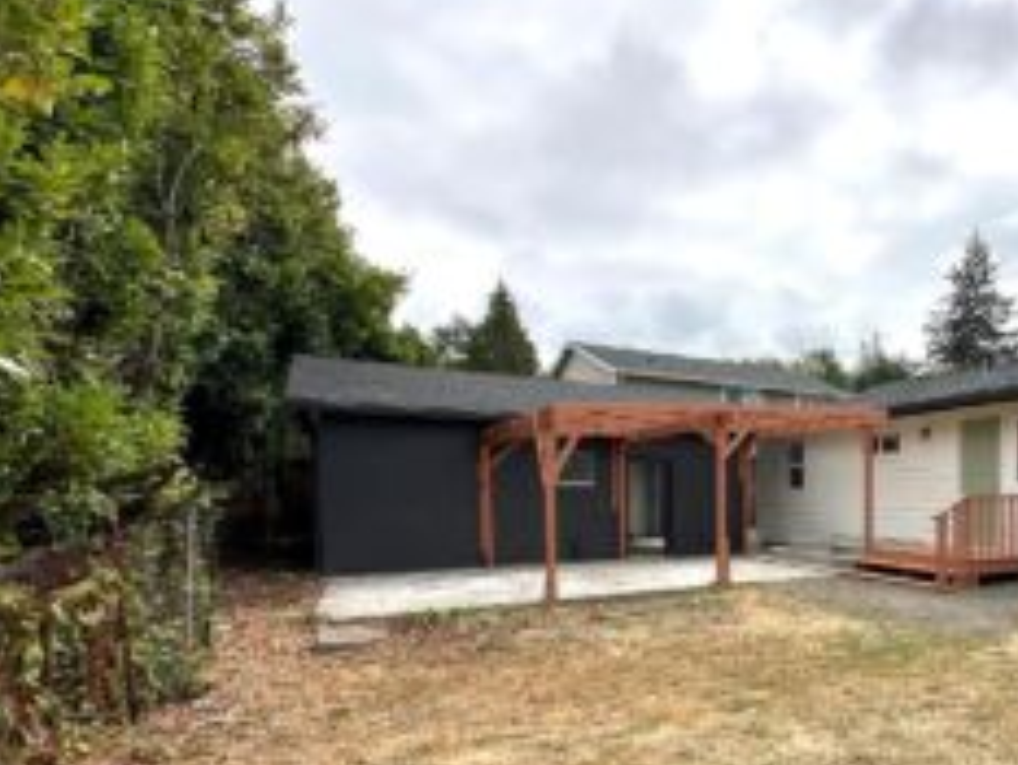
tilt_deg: -2.6
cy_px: 525
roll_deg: -0.1
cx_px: 861
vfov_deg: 55.4
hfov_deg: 63.2
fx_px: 706
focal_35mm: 24
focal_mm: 2.22
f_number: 2.2
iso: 50
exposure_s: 1/2174
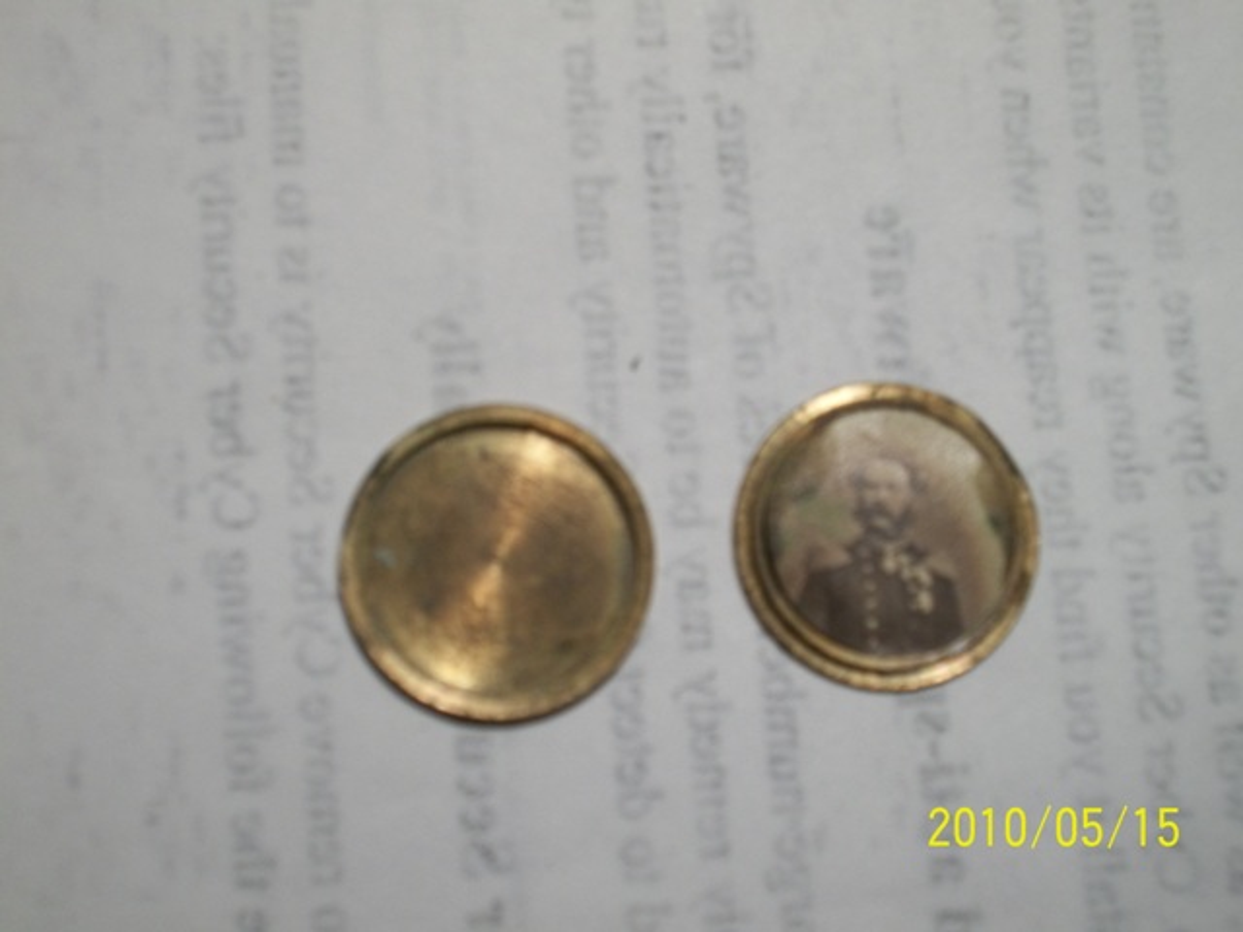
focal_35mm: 54
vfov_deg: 27.0
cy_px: 466
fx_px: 1939
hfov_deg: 35.5
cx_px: 622
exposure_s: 1/40
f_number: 4
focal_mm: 9.7
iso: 139
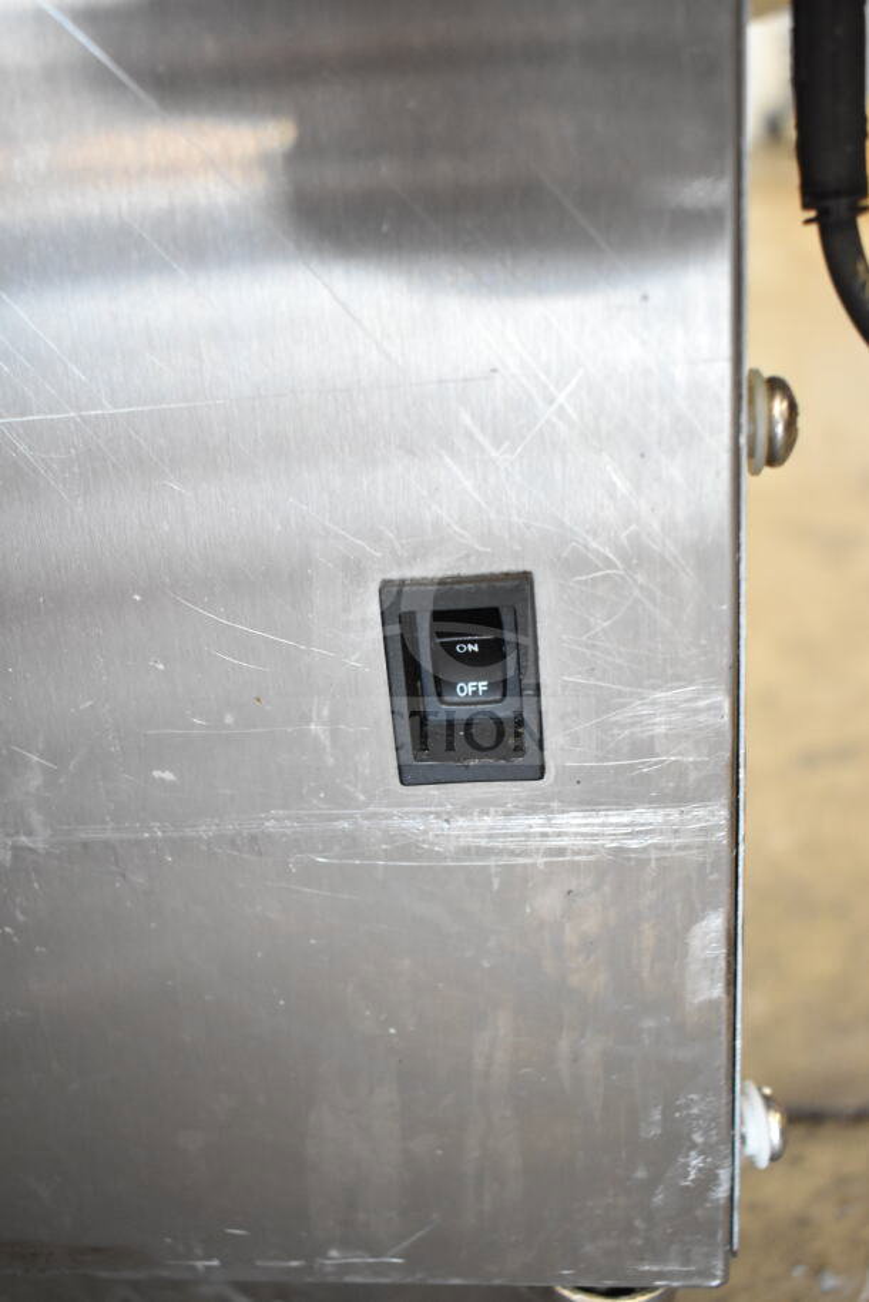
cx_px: 434
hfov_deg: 36.9
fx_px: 1302
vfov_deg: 53.1
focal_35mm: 36
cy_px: 651
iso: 2800
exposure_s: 1/40
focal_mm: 24
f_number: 3.8
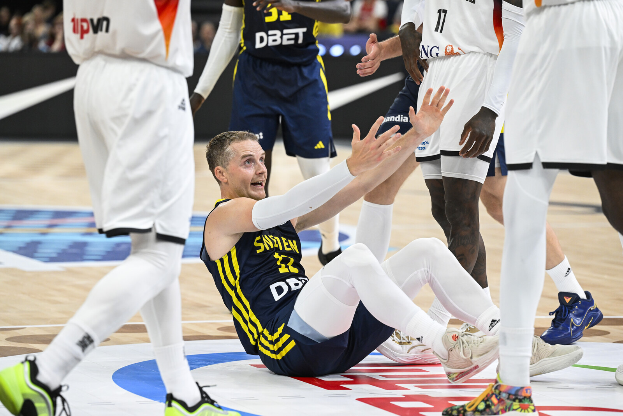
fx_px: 2855
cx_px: 312
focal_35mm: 165
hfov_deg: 12.5
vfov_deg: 8.3
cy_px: 208
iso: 3200
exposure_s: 1/1250
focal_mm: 165
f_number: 4
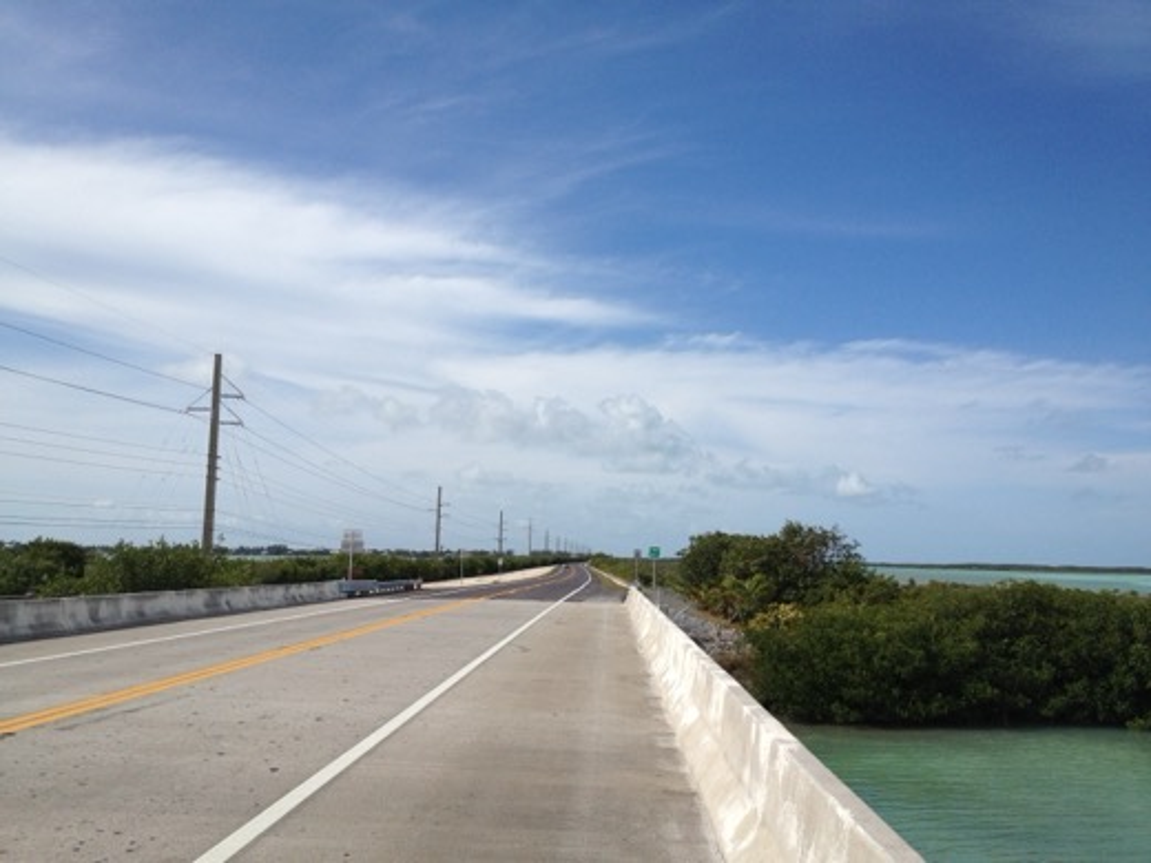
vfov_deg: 40.7
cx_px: 576
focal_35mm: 35
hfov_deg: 52.6
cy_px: 432
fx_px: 1164
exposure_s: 1/3690
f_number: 2.4
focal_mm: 4.28
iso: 64
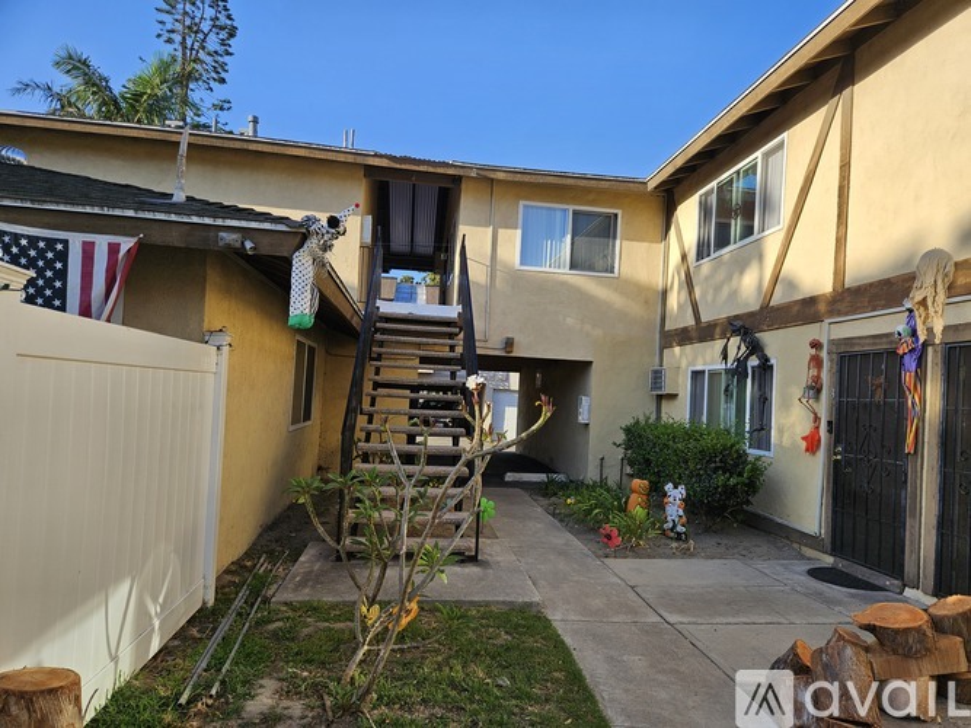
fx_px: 645
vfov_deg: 58.9
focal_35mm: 23
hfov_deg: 73.9
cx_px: 486
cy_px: 364
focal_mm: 5.4
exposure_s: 1/883
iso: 25
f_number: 1.8
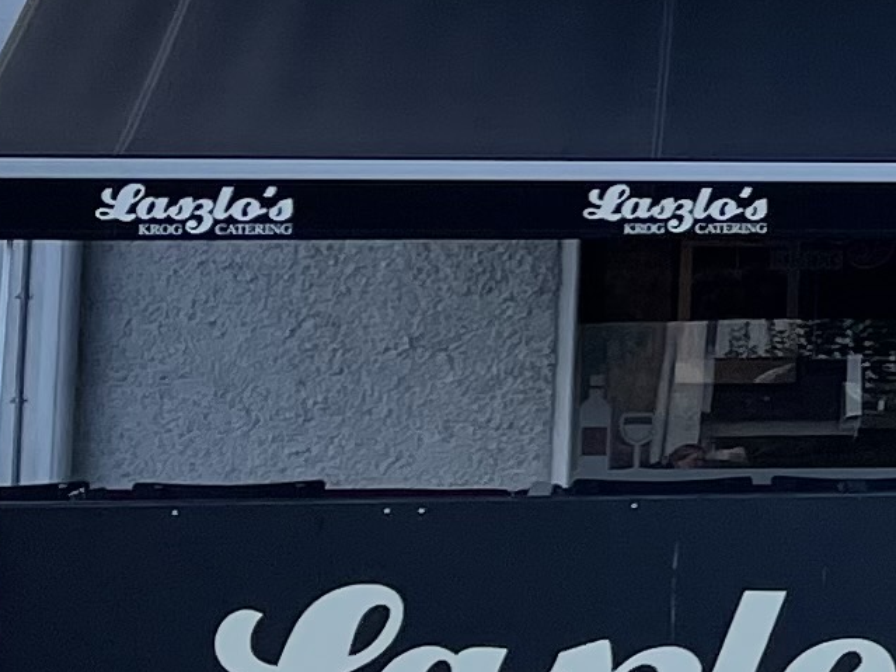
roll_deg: +0.5
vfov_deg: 9.0
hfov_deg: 10.5
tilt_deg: +5.9
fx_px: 4244
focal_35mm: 164
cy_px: 60
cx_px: 2110
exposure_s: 1/2212
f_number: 1.6
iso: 32
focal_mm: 4.2
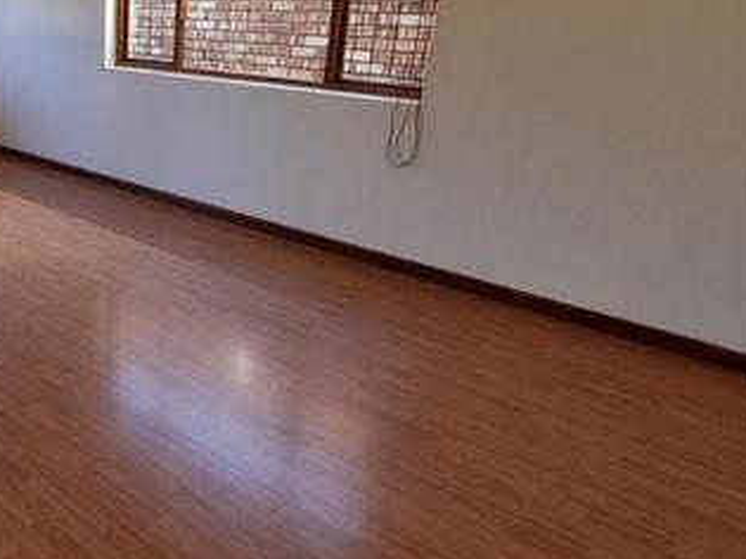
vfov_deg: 42.8
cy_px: 234
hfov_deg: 48.0
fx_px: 711
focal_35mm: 33
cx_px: 40
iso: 64
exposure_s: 1/100
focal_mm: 1.74
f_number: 2.2
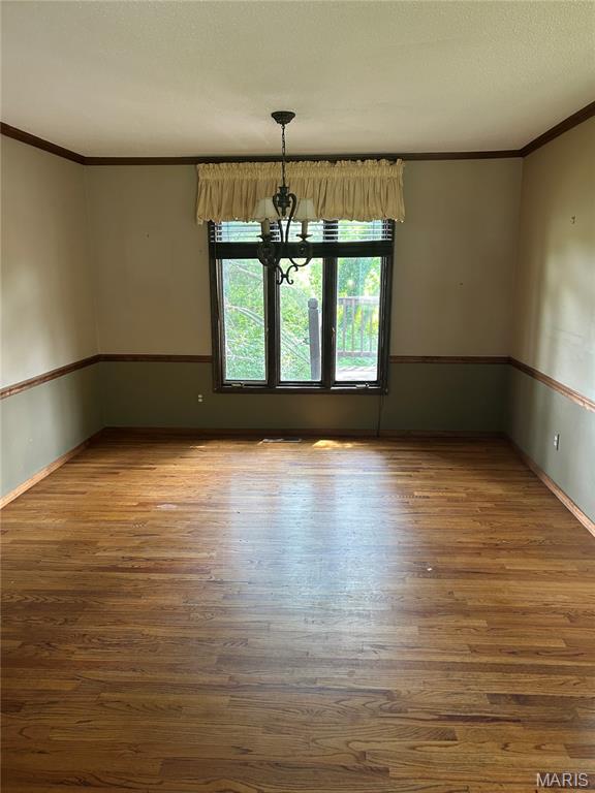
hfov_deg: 53.1
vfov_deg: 67.3
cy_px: 396
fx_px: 596
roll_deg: -1.1
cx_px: 298
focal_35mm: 26
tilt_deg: -11.9
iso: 125
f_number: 1.5
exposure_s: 1/77
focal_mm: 5.7
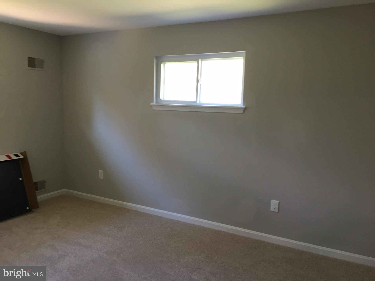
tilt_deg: -6.4
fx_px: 314
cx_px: 188
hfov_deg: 61.7
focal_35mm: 29
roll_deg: -1.8
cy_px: 140
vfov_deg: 48.2
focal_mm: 4.15
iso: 100
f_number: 2.2
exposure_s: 1/30
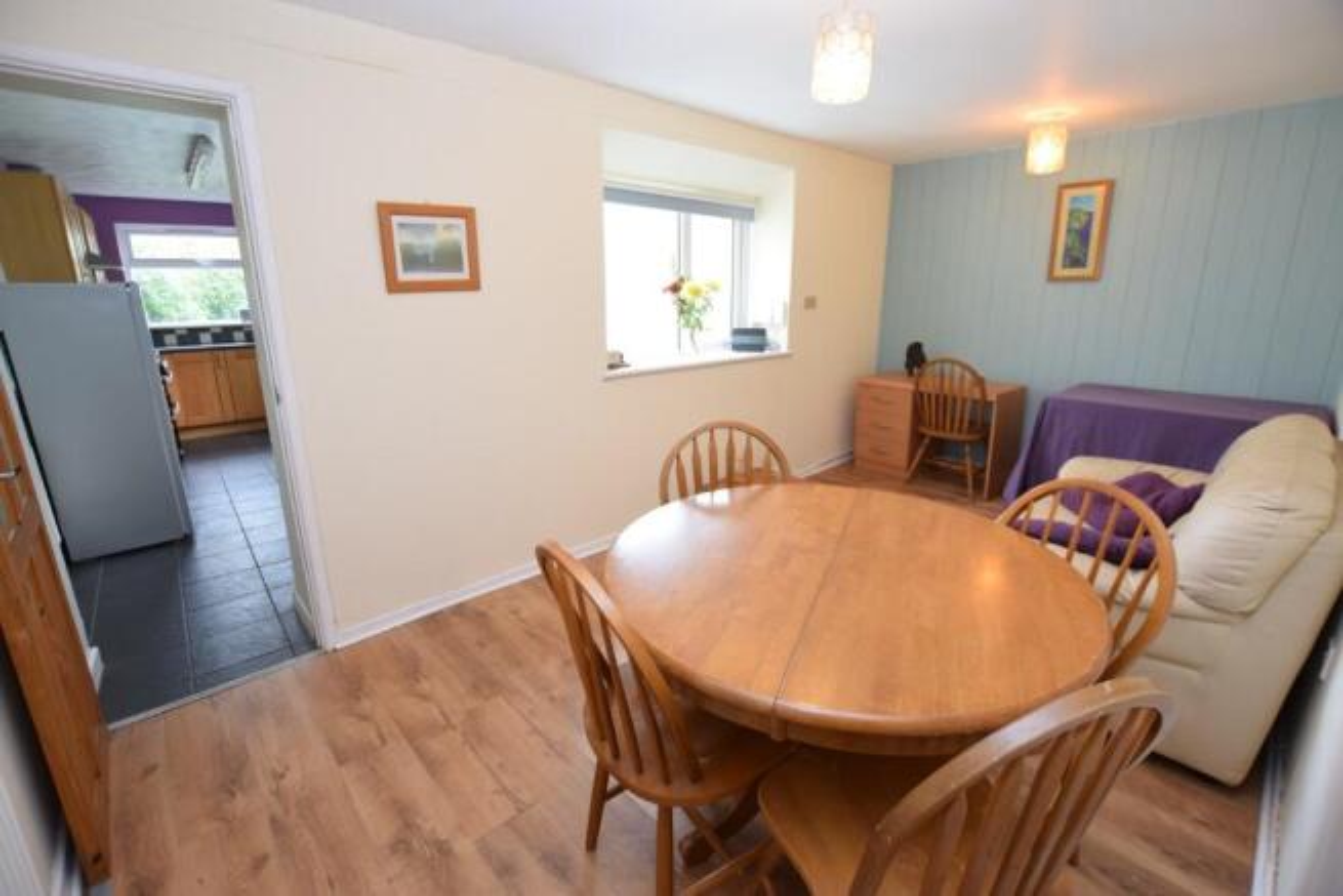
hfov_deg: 100.4
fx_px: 560
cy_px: 448
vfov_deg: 77.4
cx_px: 672
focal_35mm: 15
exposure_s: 1/60
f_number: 3.5
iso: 800
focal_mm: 10
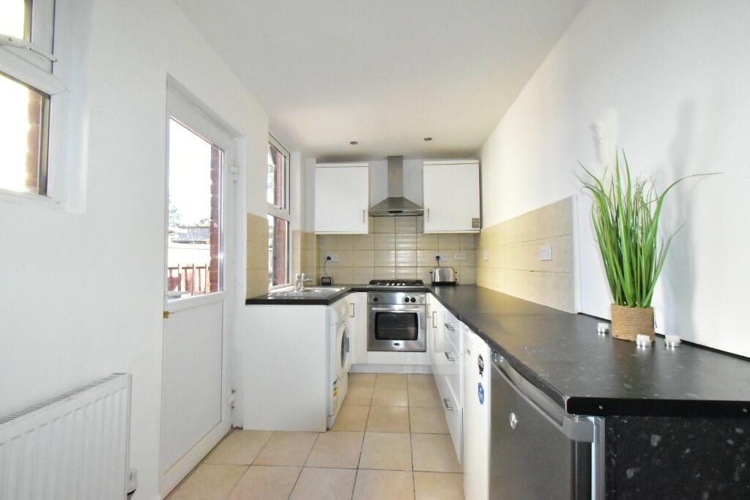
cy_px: 250
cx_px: 375
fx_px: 313
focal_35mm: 15
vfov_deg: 77.3
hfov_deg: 100.4
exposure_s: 1/200
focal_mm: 10
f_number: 14
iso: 12800
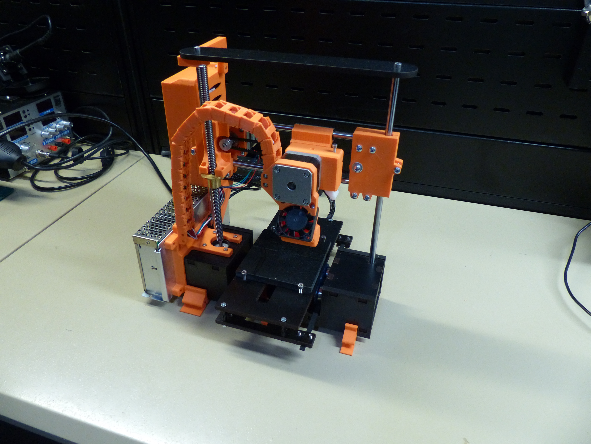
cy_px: 222
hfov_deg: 69.4
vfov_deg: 54.9
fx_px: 427
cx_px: 296
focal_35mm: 25
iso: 400
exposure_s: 1/40
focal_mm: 4.5
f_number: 2.8
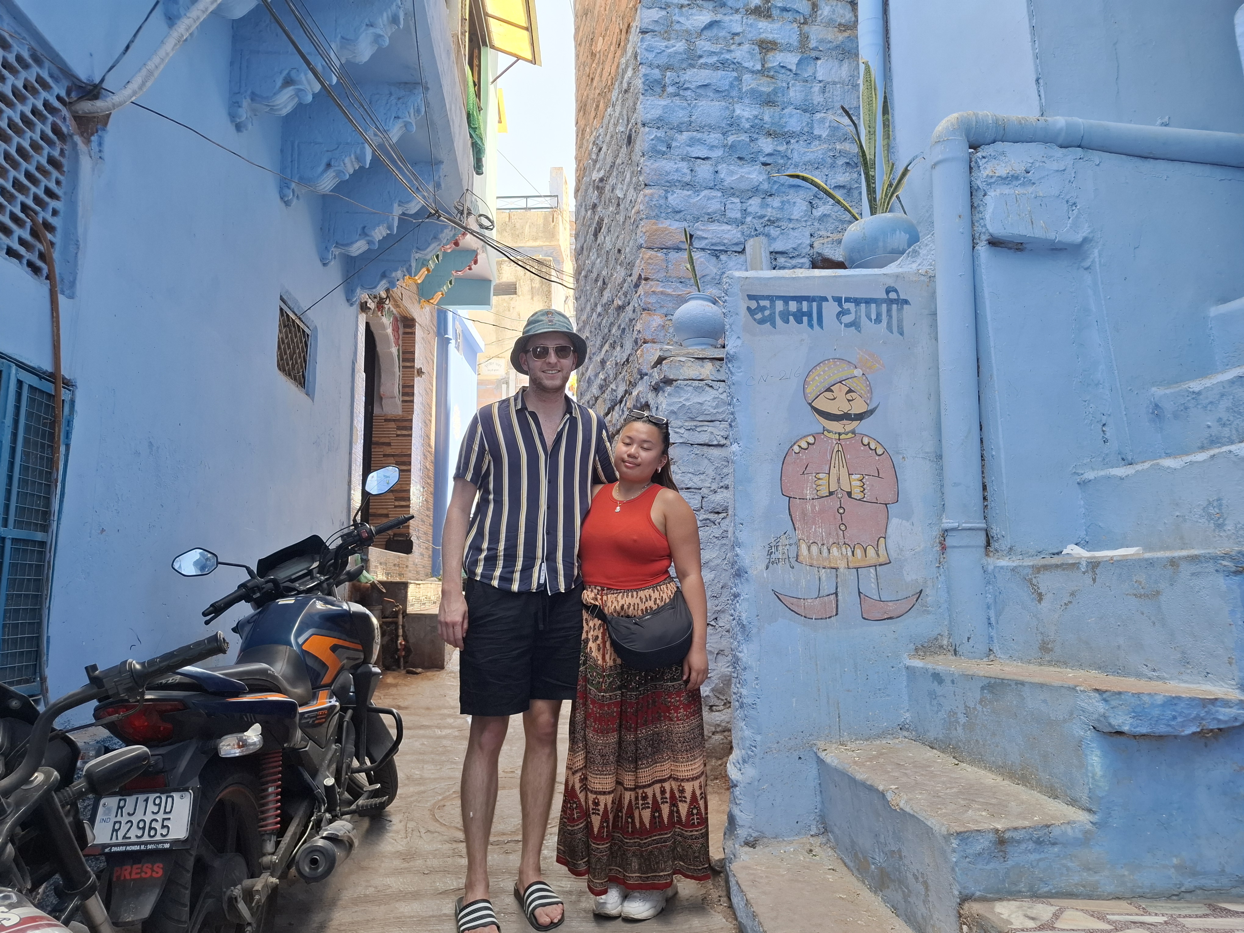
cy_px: 466
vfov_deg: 58.9
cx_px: 622
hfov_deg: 73.9
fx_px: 827
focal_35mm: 23
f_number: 1.8
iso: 50
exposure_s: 1/100
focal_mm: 5.54
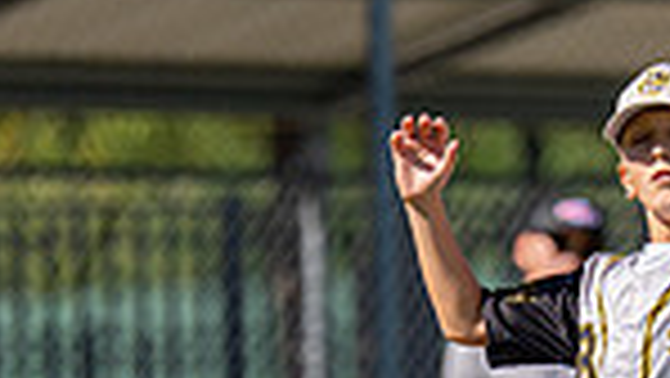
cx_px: 596
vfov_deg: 1.2
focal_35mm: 1013
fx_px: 18006
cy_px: 500
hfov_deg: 2.1
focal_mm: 200
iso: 125
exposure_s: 1/3200
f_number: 2.8
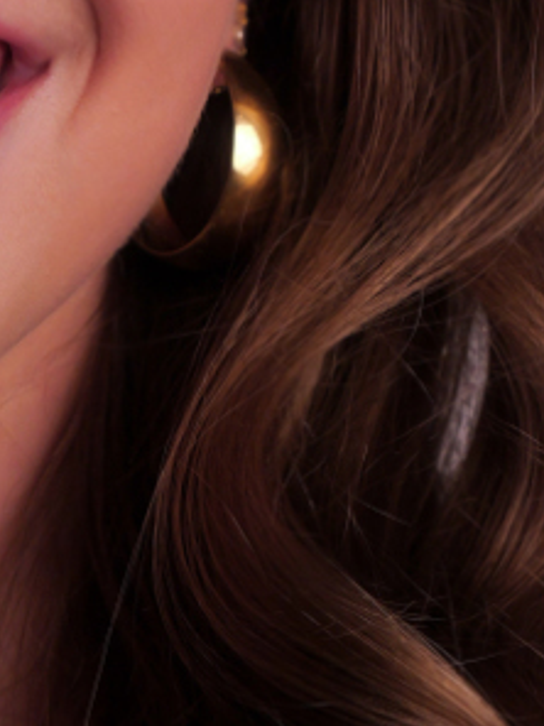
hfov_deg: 2.9
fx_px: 10561
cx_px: -66
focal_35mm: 504
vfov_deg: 3.9
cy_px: 16
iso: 320
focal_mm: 70
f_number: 4.5
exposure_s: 1/160
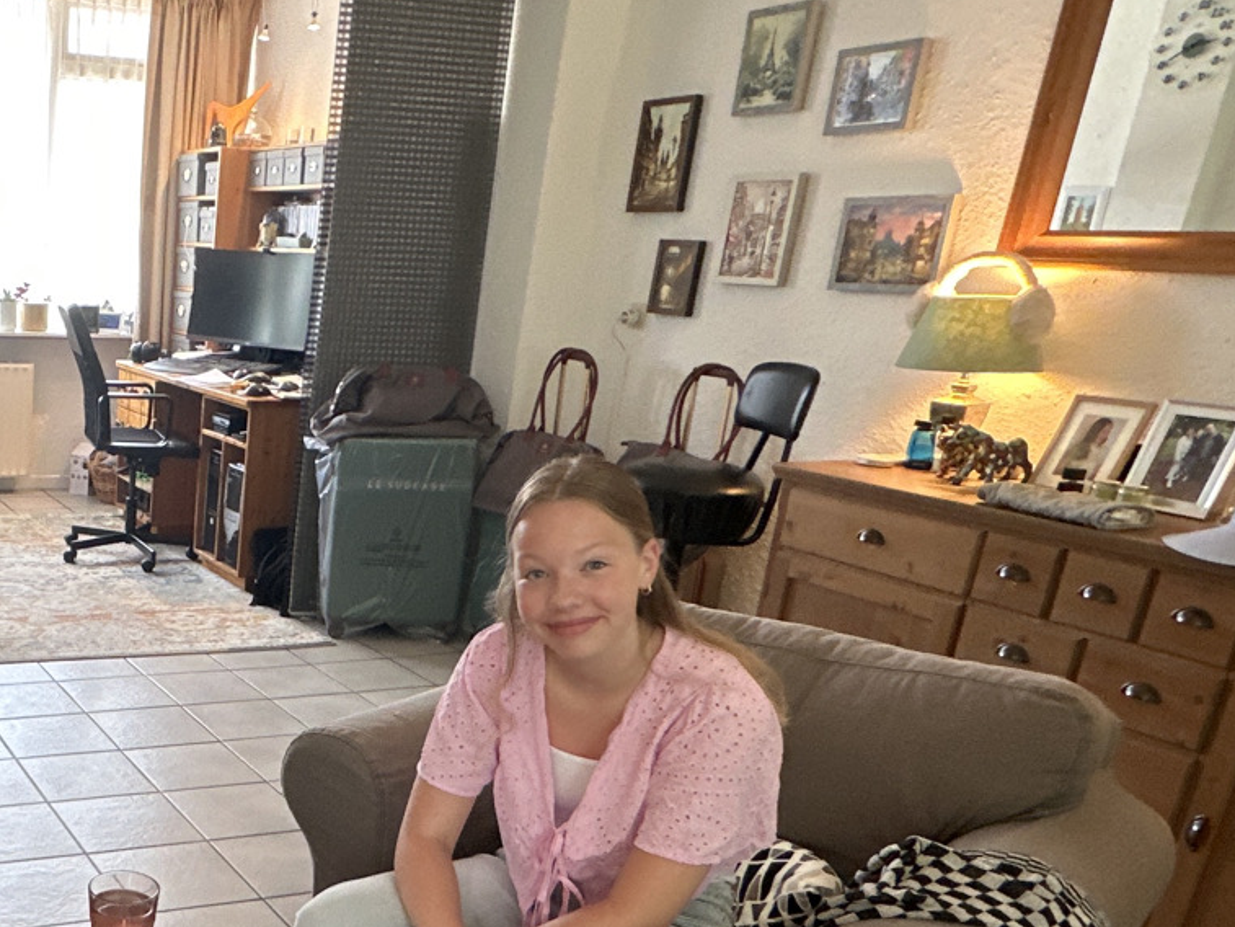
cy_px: 736
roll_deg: -2.9
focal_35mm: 37
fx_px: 1320
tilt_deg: -20.2
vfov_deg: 37.4
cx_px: 103
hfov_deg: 45.1
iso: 320
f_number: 2.2
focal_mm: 2.22
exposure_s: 1/50
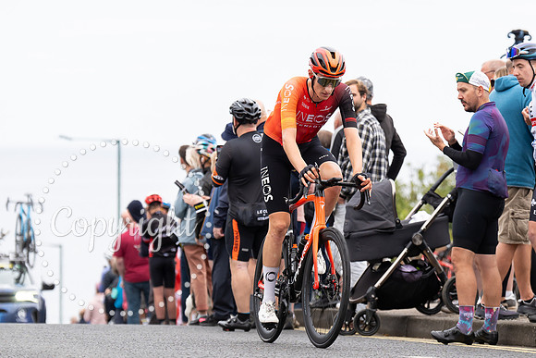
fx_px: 2748
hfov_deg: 11.1
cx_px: 303
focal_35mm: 185
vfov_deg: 7.4
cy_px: 103
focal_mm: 129
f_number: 3.5
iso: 320
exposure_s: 1/1000
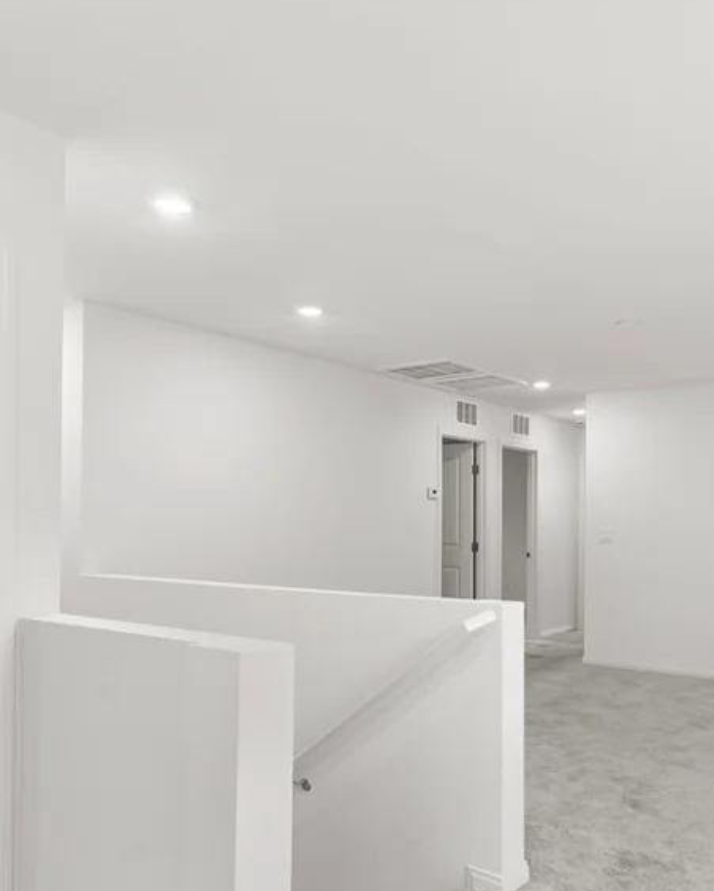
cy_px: 517
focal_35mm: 29
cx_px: 405
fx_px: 765
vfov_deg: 60.1
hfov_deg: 49.9
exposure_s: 1/13
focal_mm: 17
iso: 400
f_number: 8
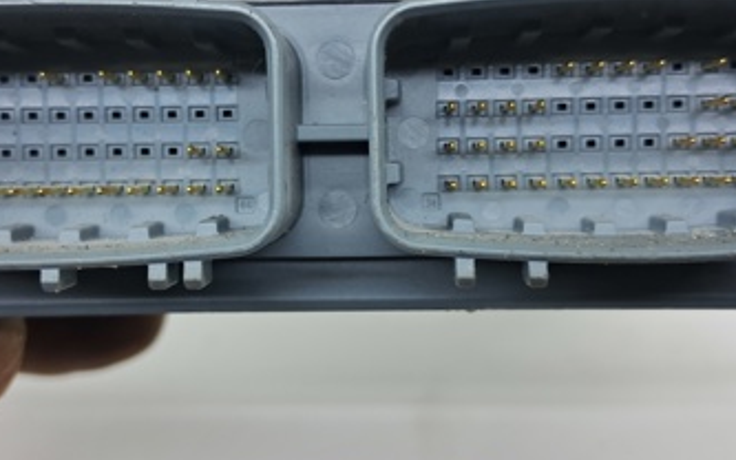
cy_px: 194
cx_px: 338
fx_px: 1103
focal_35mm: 55
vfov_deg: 23.5
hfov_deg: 36.9
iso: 50
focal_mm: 4
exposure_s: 1/50
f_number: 1.8
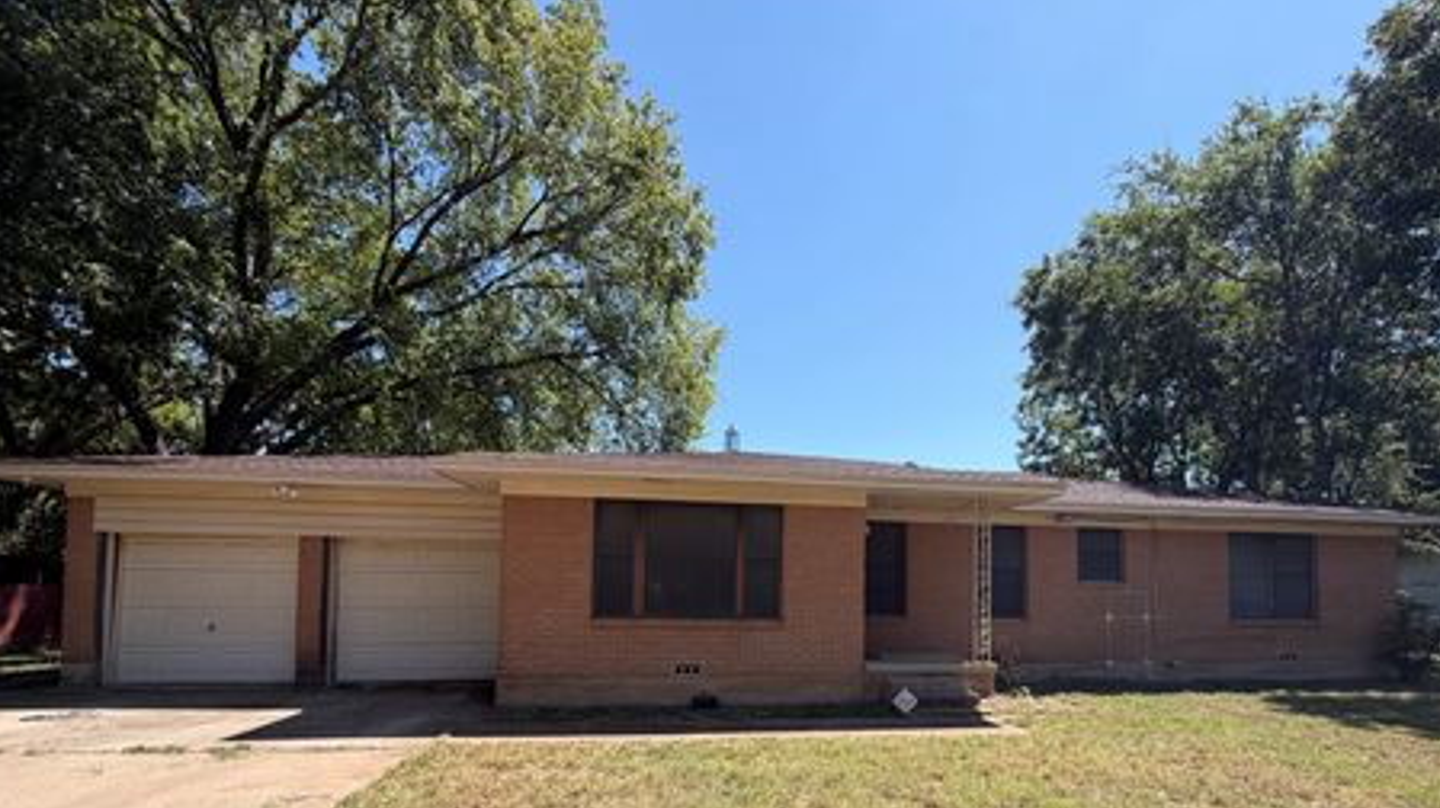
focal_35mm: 17
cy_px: 569
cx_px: 770
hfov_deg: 95.8
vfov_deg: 61.5
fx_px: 649
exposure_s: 1/770
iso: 32
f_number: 2.2
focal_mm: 2.22
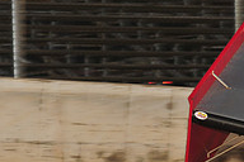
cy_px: 205
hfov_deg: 5.0
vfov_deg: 3.4
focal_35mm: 408
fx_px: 2765
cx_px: 287
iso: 640
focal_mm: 135
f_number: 6.3
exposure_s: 1/320
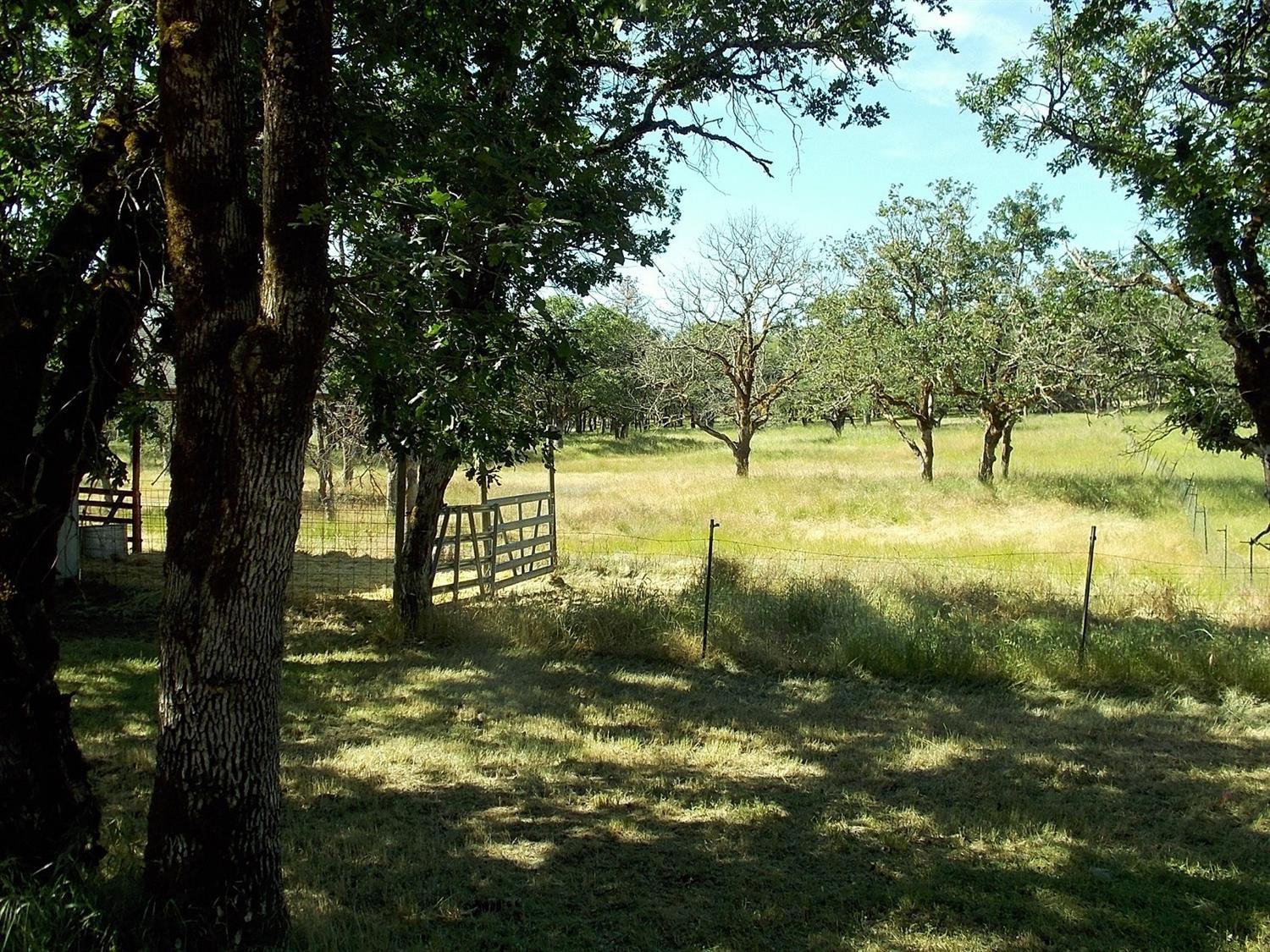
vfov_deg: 46.8
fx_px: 1101
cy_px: 476
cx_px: 635
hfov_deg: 60.0
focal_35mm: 30
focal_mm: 5.3
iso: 80
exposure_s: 1/400
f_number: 3.3
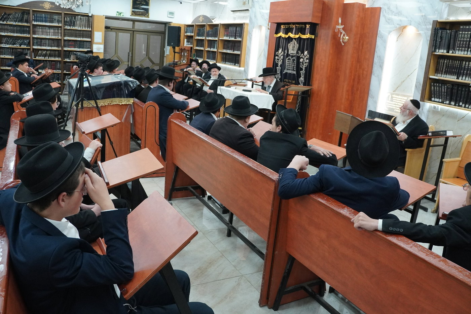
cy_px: 157
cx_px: 236
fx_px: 387
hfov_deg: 62.7
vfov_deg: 44.2
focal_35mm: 30
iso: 2500
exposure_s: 1/200
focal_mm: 19.7
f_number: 5.6
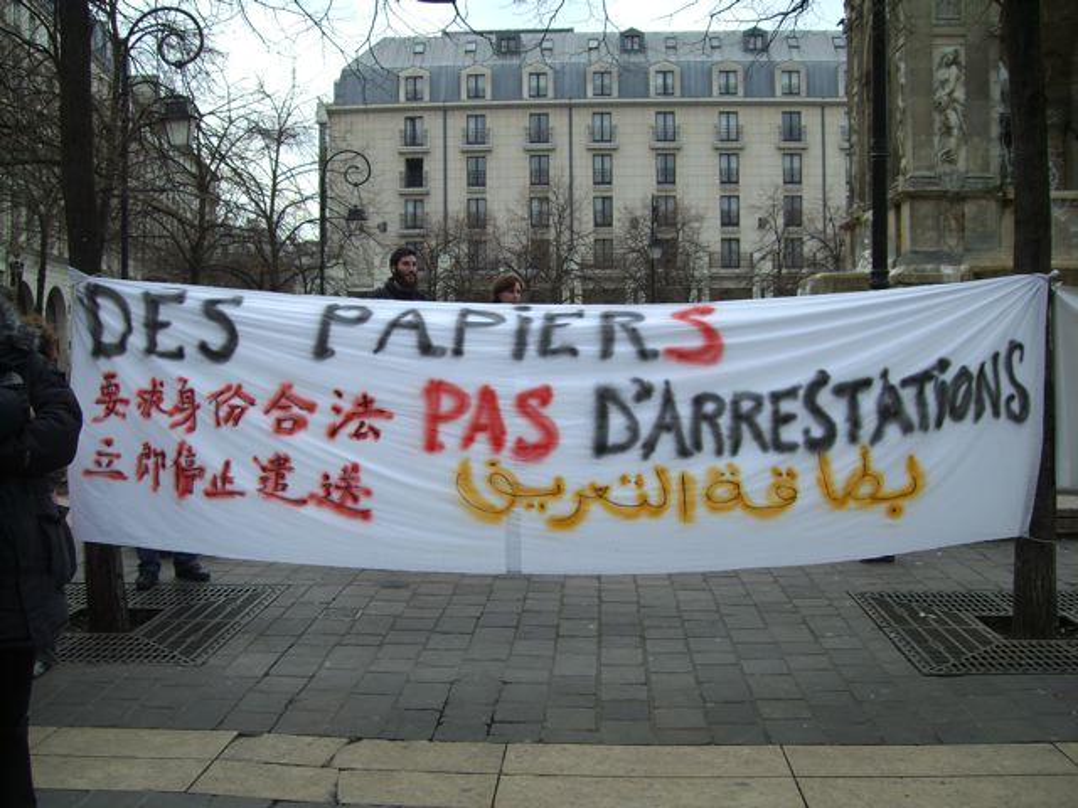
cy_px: 404
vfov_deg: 37.7
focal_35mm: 38
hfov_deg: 49.0
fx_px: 1183
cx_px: 539
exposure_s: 1/200
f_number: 2.7
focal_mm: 6.2
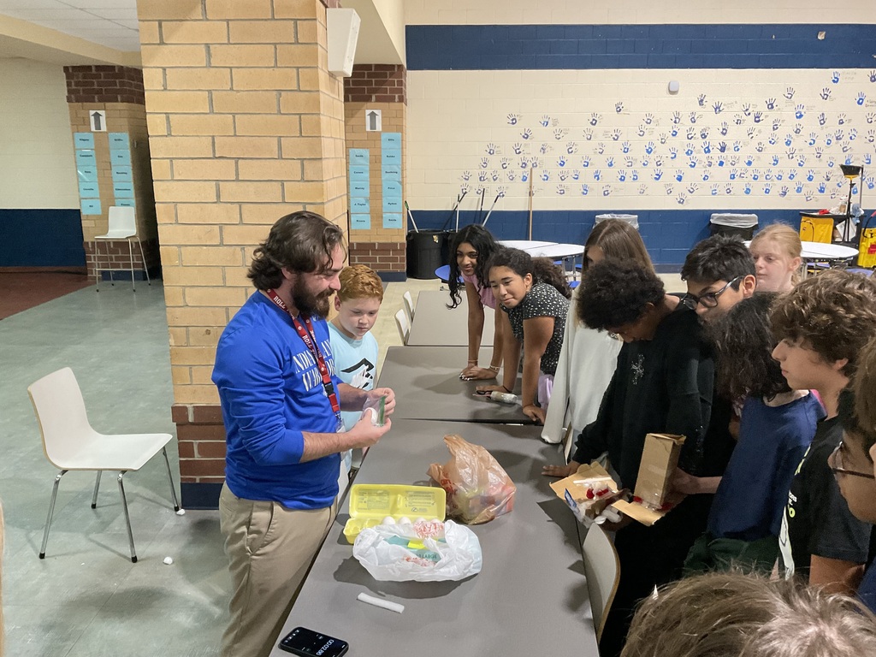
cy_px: 328
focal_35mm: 29
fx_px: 734
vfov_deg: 48.2
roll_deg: -0.4
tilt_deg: -14.0
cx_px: 438
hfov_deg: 61.7
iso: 200
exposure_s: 1/60
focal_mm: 3
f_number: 1.8
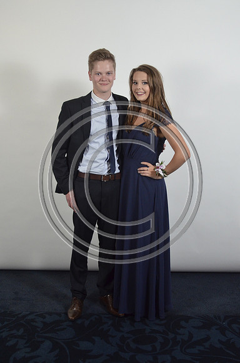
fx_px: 452
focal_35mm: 45
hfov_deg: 29.7
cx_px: 120
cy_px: 182
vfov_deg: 43.7
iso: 1600
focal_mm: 30
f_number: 5.6
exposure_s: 1/100
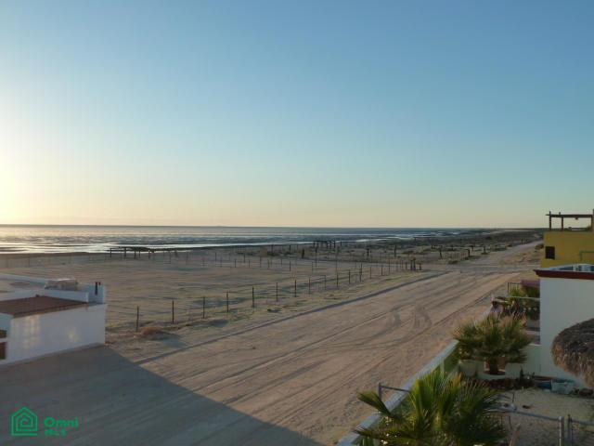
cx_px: 297
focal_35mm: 37
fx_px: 635
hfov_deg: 50.1
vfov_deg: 38.7
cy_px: 223
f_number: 4.5
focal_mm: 6.1
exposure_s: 1/400
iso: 125
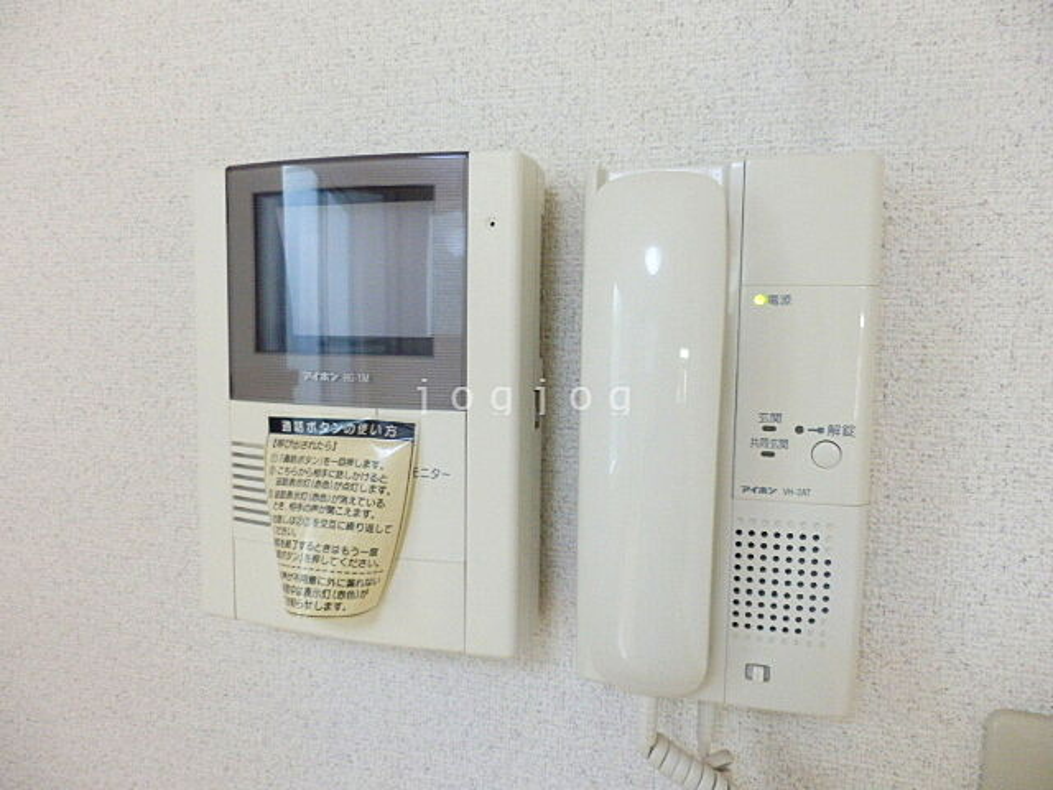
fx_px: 730
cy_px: 395
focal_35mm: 24
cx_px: 526
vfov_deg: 56.8
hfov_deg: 71.6
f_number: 3
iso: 400
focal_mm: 4.2
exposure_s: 1/30
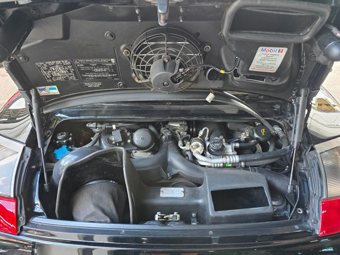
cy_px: 128
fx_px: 226
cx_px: 170
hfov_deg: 73.9
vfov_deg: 58.9
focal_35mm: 23
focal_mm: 6.3
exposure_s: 1/120
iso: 200
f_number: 1.7
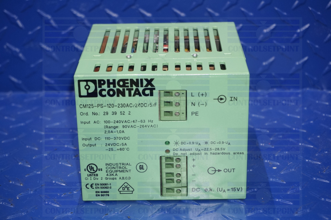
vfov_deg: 18.1
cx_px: 166
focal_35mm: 75
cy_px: 110
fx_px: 688
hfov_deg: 27.0
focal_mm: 50
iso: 640
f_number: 5.6
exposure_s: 1/80
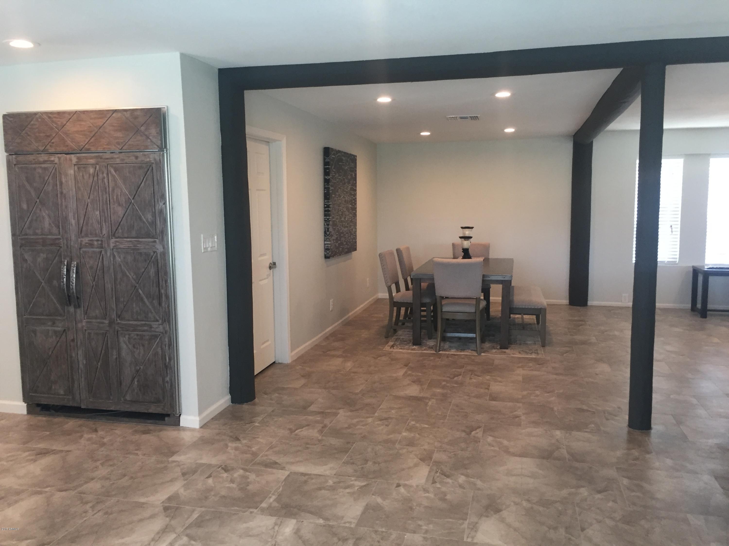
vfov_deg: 48.2
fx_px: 611
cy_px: 273
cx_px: 364
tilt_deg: -7.2
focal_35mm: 29
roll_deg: +1.5
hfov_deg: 61.7
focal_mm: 4.15
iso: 50
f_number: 2.2
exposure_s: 1/30
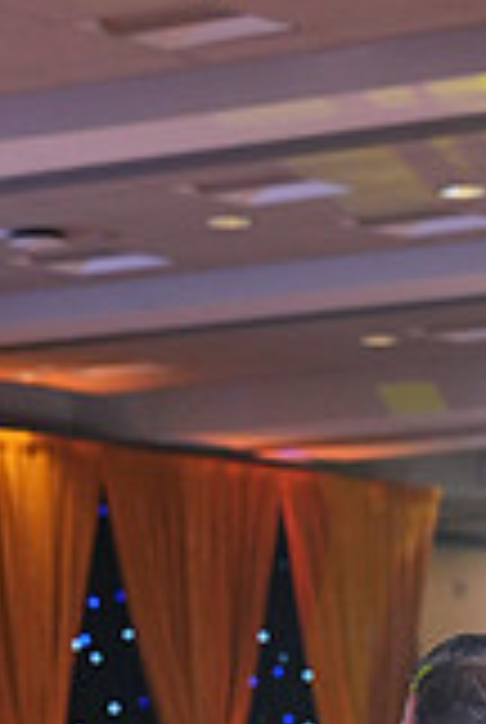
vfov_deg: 8.9
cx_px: 223
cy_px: 1210
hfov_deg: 6.2
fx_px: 4496
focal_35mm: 223
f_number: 4
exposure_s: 1/400
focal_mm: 62
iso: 2000
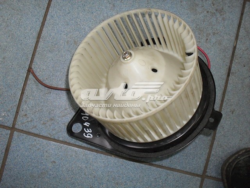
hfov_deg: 49.0
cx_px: 125
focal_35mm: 38
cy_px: 94
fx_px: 274
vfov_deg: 37.7
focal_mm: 6.3
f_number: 2.8
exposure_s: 1/45
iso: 200
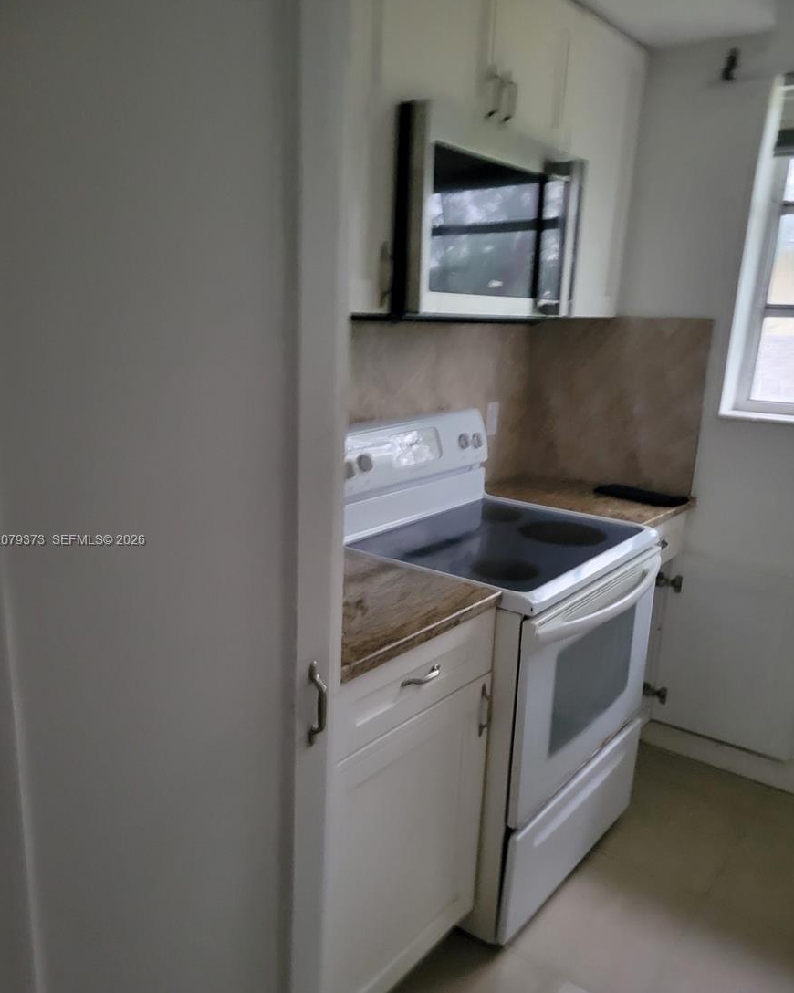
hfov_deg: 51.5
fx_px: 823
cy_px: 541
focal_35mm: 28
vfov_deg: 62.1
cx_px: 387
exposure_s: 1/24
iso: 800
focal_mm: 5.4
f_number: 1.8
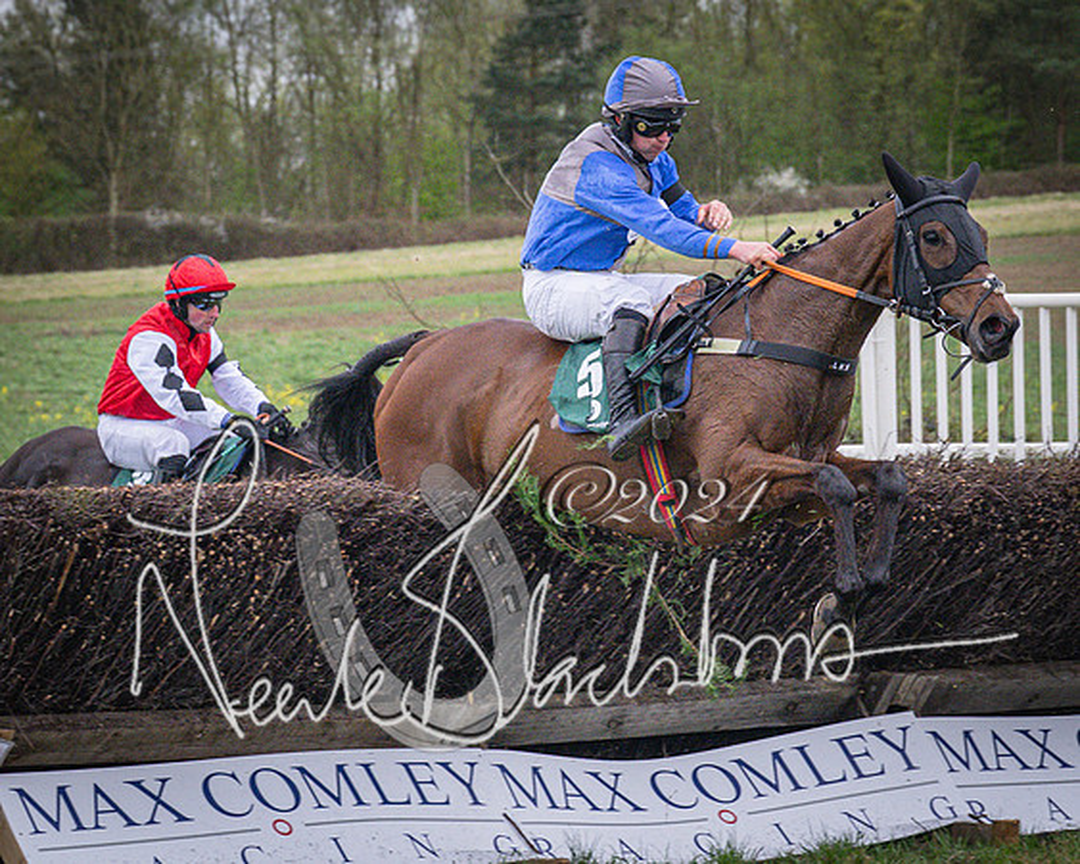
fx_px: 5995
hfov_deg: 10.3
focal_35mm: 188
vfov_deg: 8.2
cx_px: 689
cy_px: 409
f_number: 4
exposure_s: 1/1000
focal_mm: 70
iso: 1600
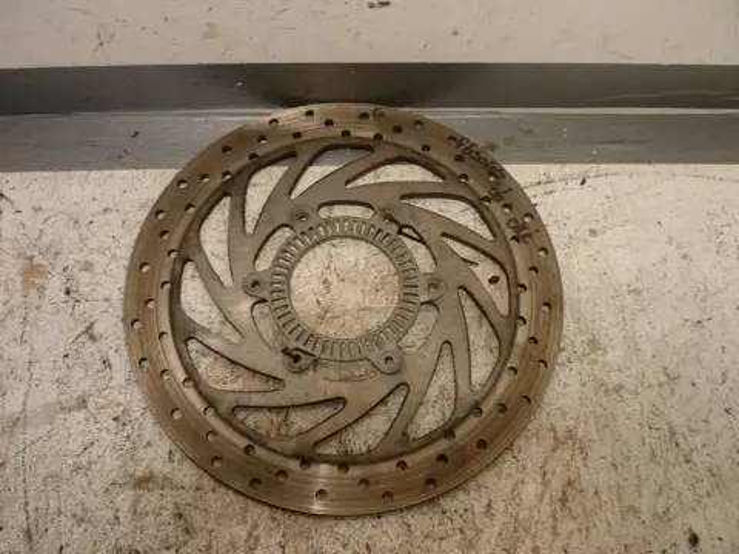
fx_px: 705
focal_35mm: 33
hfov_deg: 55.4
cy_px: 277
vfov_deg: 42.9
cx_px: 370
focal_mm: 5.5
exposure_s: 1/50
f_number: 2.8
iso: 80
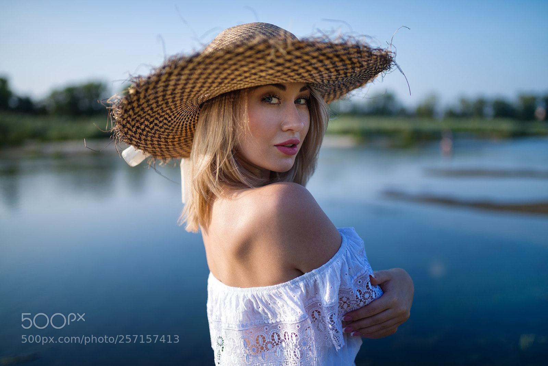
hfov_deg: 54.4
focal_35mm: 35
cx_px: 274
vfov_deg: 37.9
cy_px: 183
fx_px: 533
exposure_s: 1/3200
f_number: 1.4
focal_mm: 35
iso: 50
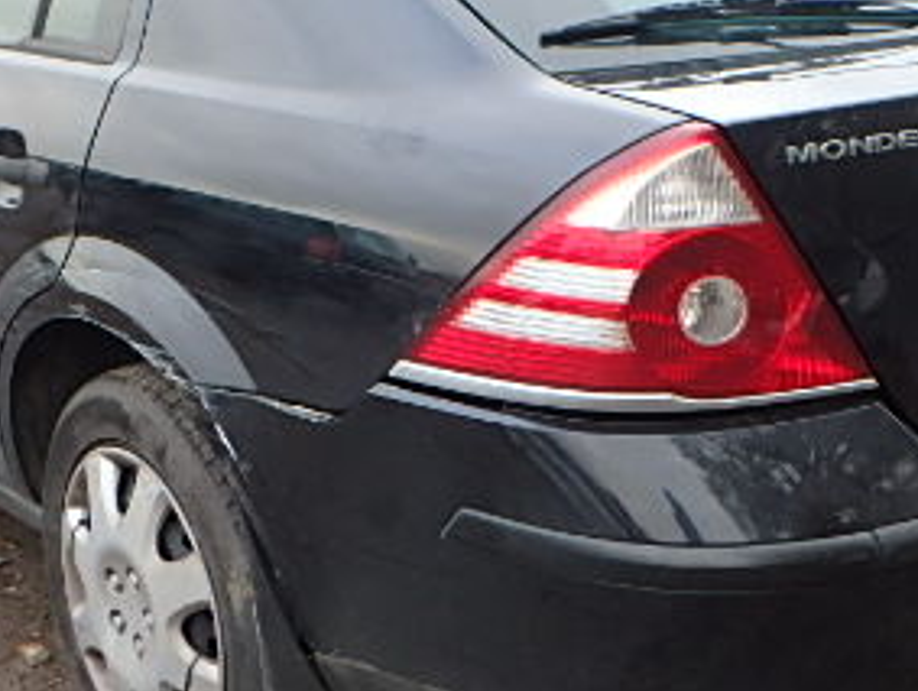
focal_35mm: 70
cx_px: 464
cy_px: 331
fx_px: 1859
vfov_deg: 21.1
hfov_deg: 27.7
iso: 200
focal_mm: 5.6
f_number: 4.7
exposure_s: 1/40
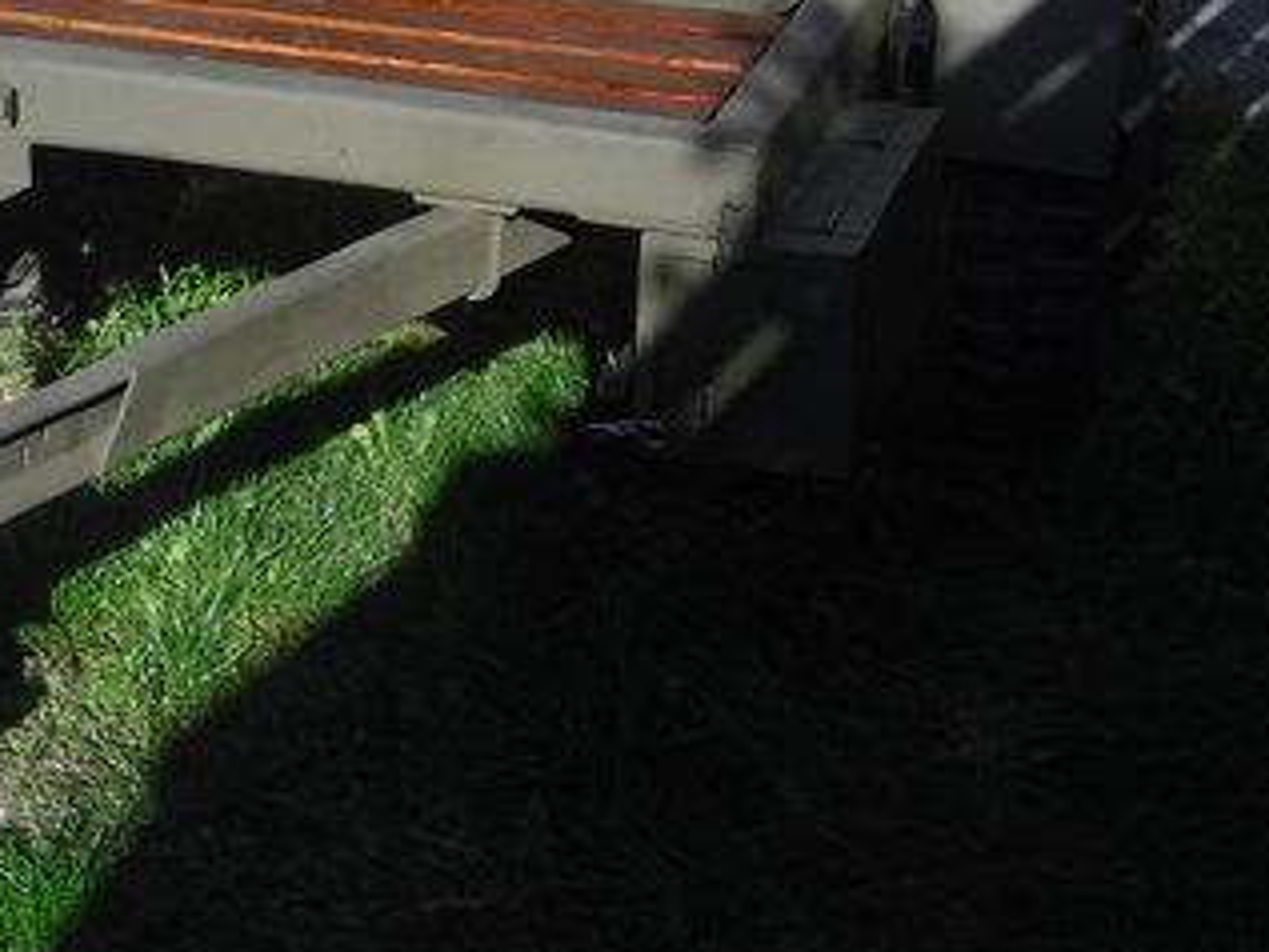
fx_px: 3081
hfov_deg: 23.2
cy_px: 78
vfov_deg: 17.3
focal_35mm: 84
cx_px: 456
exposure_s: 1/200
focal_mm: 6.2
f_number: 5.6
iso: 64
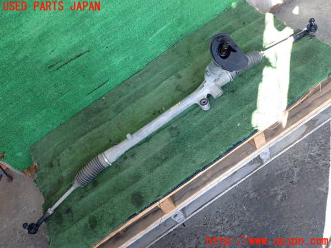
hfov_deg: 56.8
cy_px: 124
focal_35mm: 32
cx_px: 166
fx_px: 306
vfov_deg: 44.2
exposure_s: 1/125
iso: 320
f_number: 2.4
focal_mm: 5.79
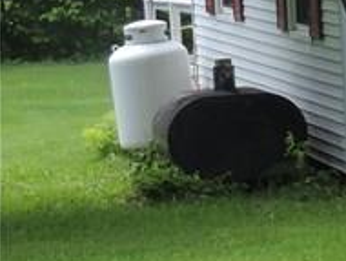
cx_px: 931
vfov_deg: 5.0
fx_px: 2962
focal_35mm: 296
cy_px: -110
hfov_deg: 6.3
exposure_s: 1/250
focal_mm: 9.8
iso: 100
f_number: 3.7
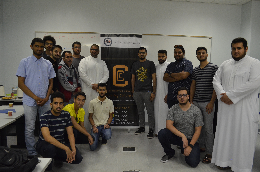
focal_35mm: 27
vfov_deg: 47.7
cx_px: 130
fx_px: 195
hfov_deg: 67.5
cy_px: 86
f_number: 5
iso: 1000
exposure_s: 1/160
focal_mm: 18
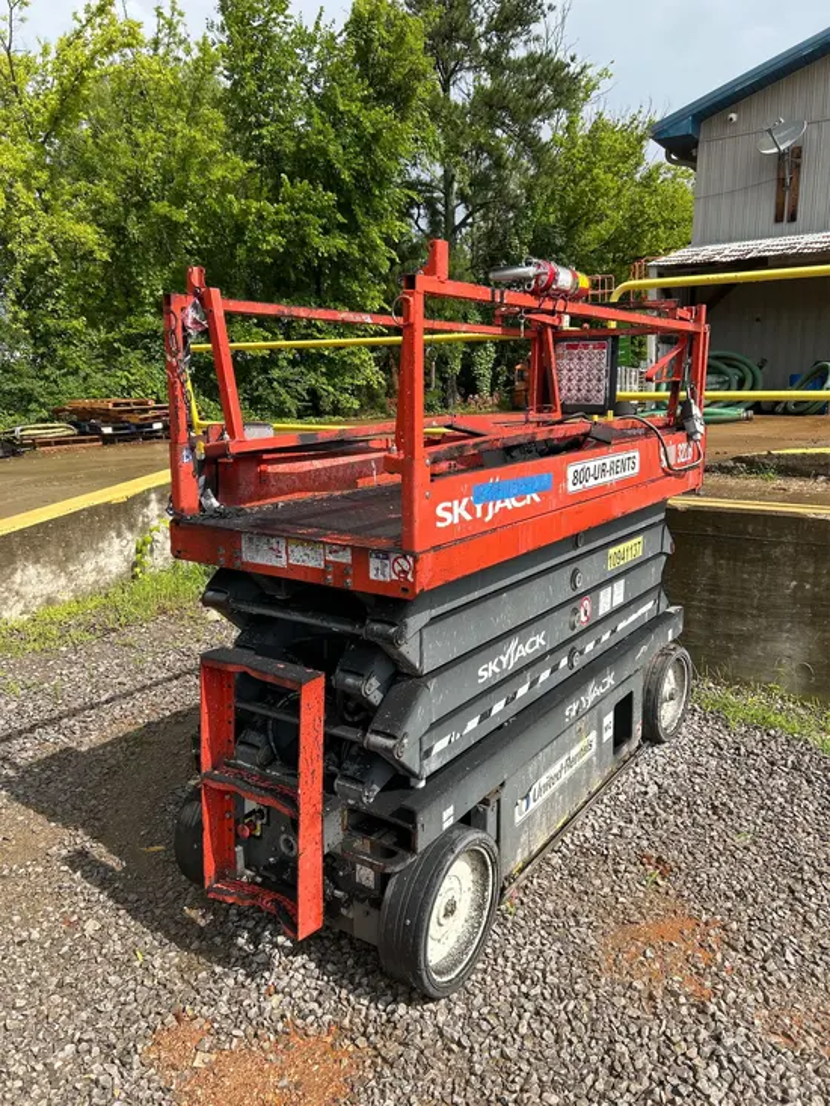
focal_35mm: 26
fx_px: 831
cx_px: 415
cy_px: 553
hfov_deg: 53.1
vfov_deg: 67.3
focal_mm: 5.7
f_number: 1.5
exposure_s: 1/2457
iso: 50
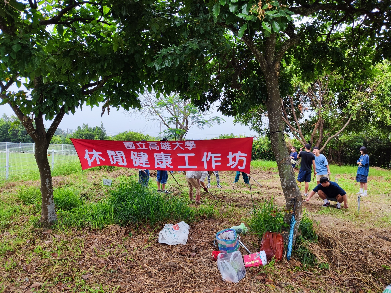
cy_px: 146
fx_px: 271
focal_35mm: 24
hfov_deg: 71.6
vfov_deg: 56.8
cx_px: 196
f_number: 1.88
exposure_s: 1/1042
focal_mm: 5.59
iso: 50
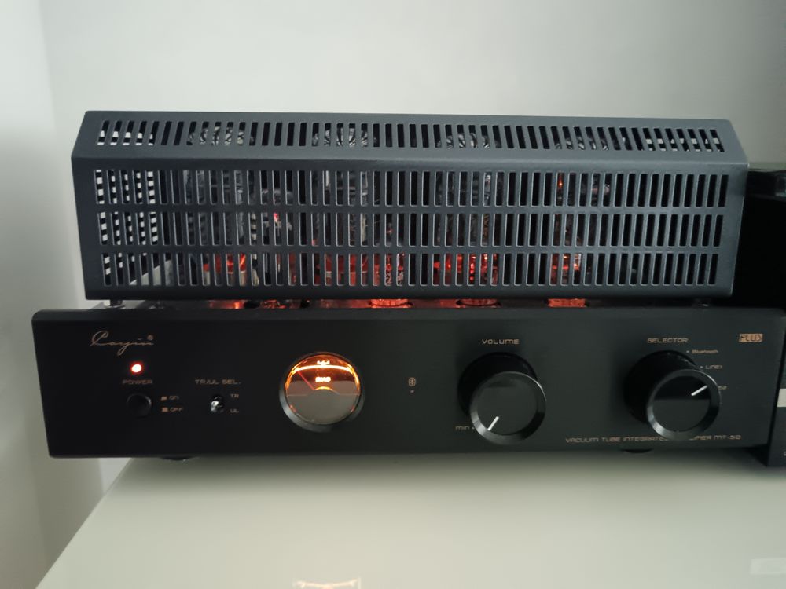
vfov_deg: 51.4
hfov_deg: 65.3
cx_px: 393
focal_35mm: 27
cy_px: 294
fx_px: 613
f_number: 1.9
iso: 7011
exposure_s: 1/14.3
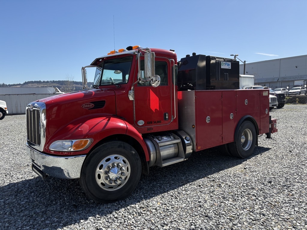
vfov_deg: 53.1
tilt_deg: -4.6
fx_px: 231
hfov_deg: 67.3
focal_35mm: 26
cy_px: 115
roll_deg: +1.7
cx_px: 154
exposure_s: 1/2451
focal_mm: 5.96
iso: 50
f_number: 1.6
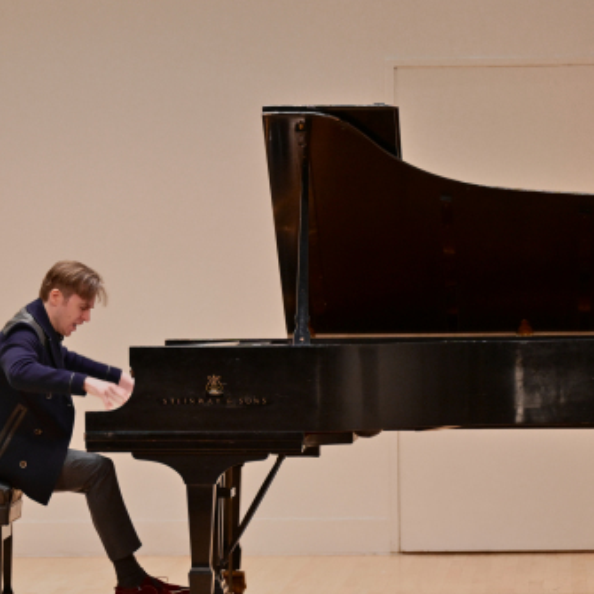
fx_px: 4290
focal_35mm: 221
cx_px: 144
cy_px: 335
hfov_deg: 7.9
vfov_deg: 7.9
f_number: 2.8
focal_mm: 145
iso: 1100
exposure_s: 1/125
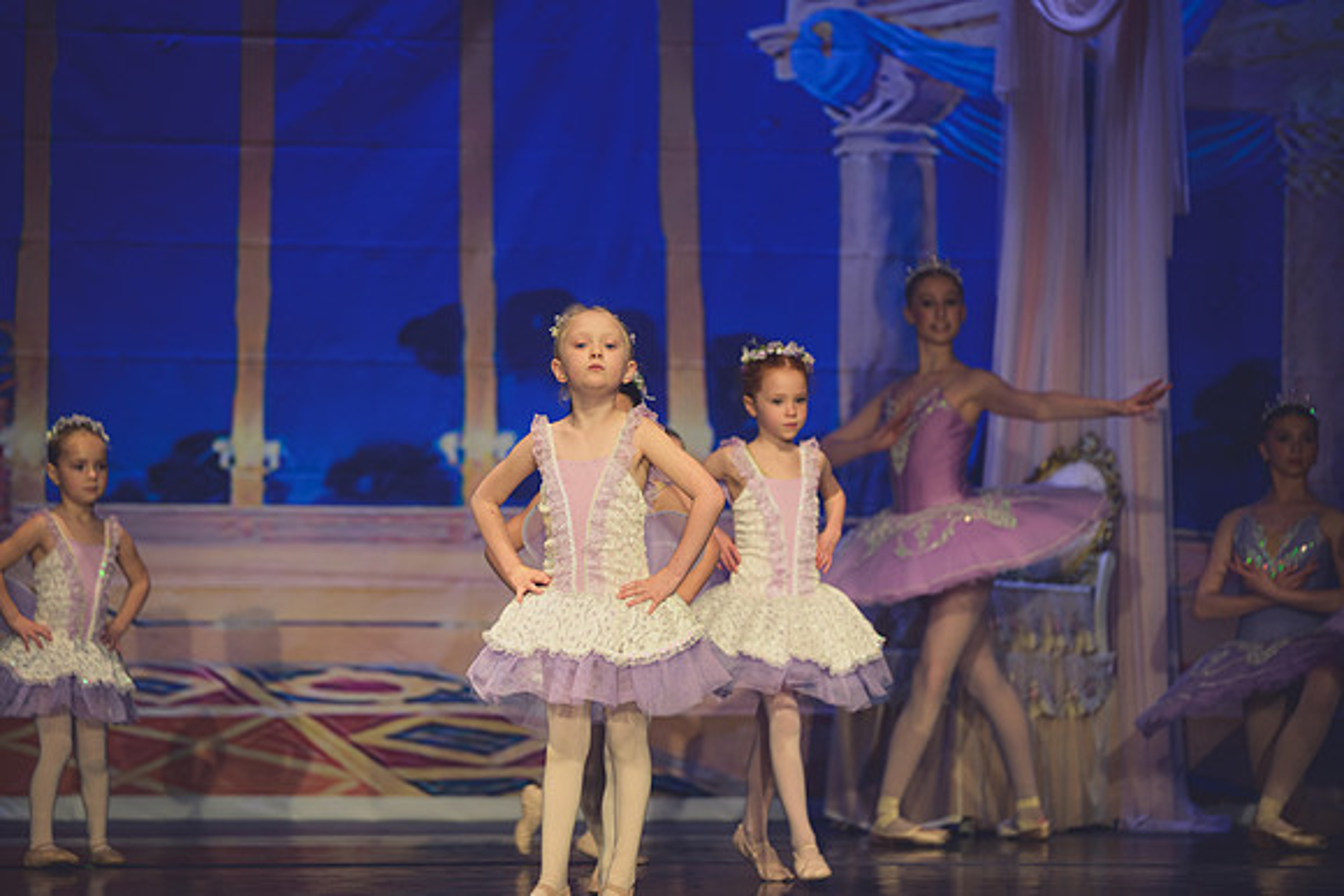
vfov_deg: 10.2
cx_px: 672
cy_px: 448
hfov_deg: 15.2
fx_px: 5041
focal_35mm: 135
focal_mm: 135
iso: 1000
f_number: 2.8
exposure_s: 1/320
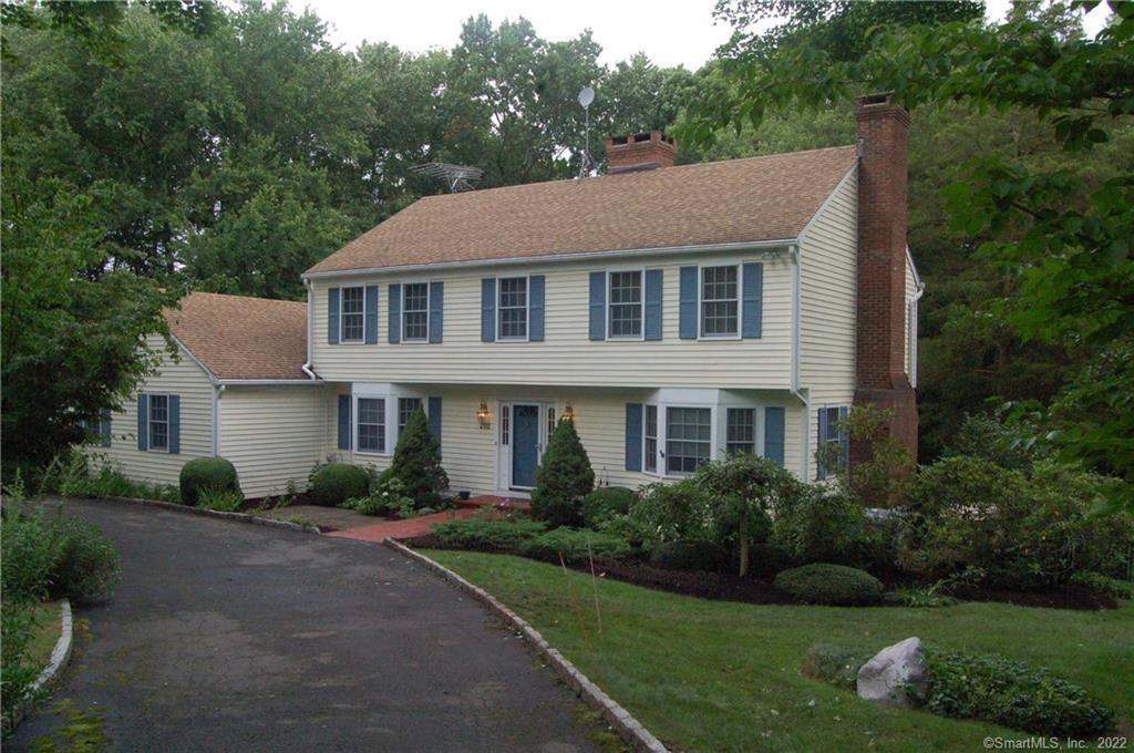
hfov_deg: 62.0
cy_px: 376
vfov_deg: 43.5
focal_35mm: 30
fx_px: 944
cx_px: 567
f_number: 10
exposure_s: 1/320
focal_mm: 20
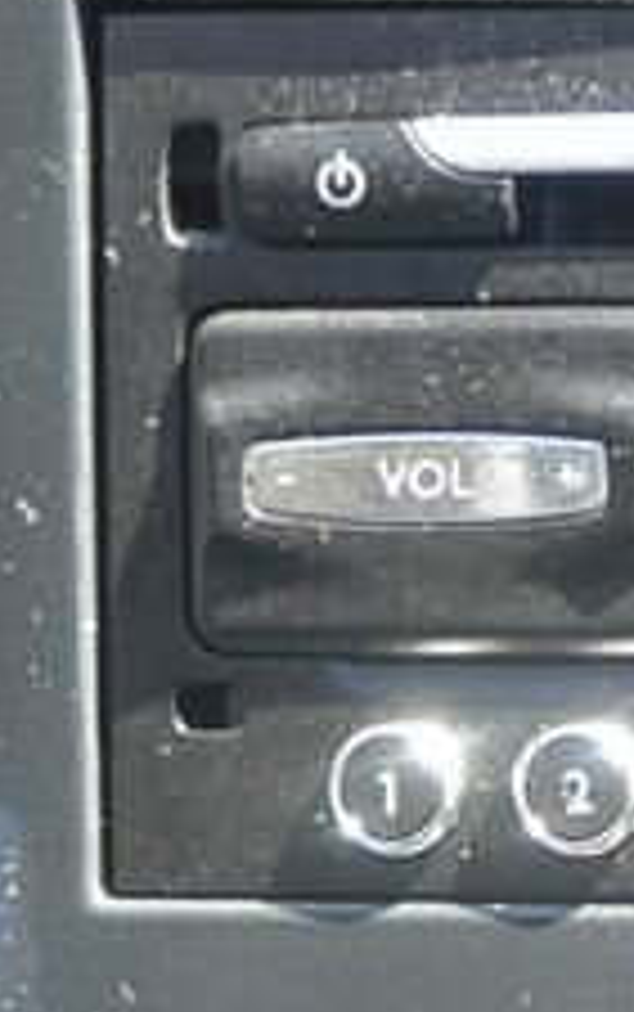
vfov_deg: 14.6
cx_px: 1538
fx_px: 3835
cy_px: 1145
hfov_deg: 8.6
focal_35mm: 139
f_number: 3.5
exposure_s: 1/125
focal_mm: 11.4
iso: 220
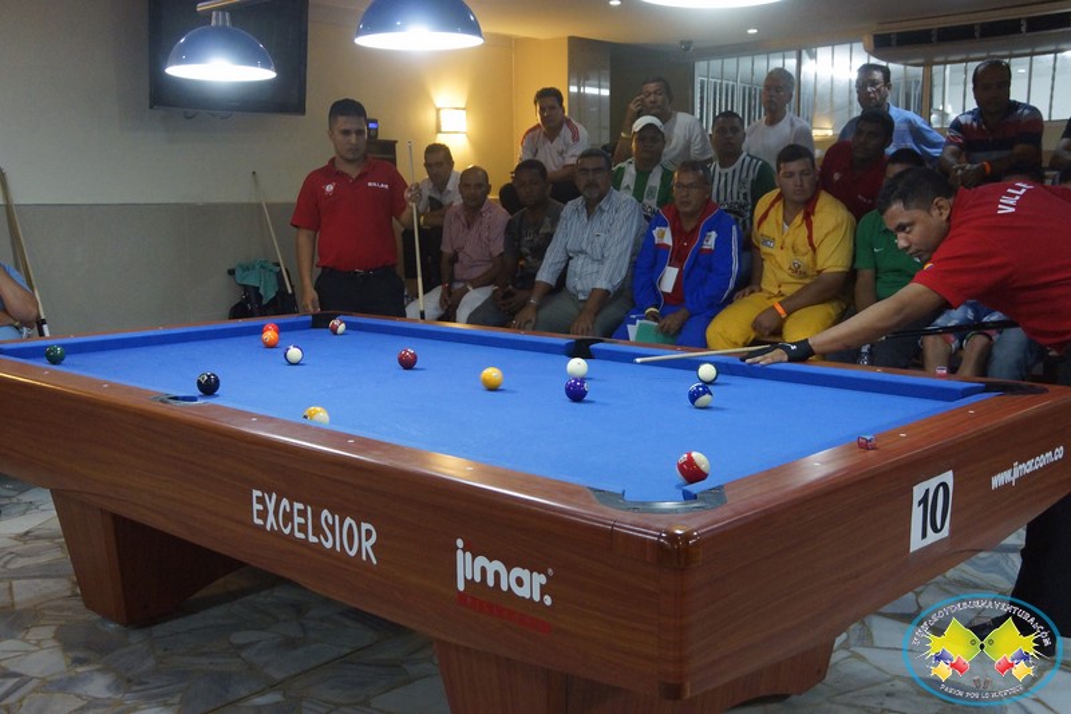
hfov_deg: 49.6
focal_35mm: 39
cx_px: 536
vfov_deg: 34.2
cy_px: 357
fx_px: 1160
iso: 1600
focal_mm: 26
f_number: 4
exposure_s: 1/100
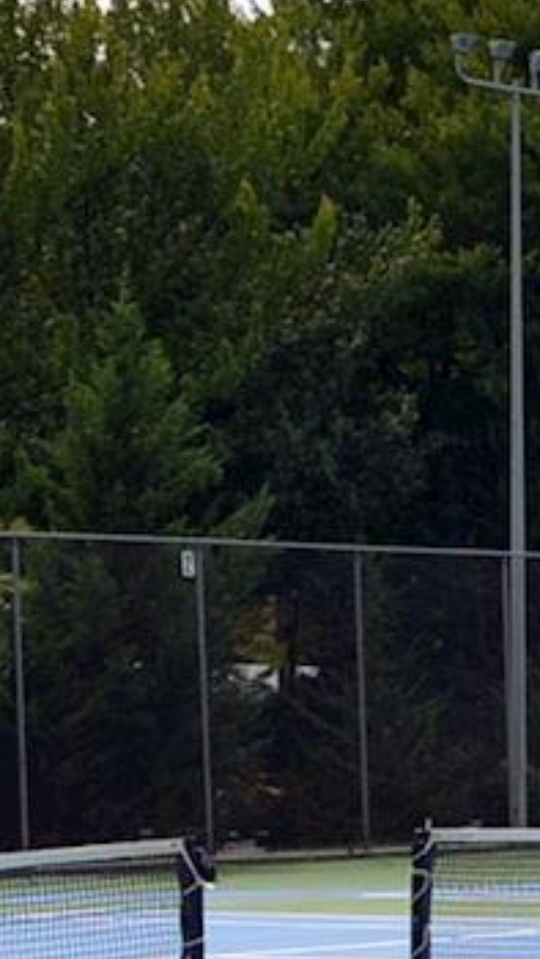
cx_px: 433
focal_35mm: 179
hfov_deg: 6.8
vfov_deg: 11.9
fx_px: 4554
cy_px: 892
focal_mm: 20
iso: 100
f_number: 9
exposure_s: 1/320
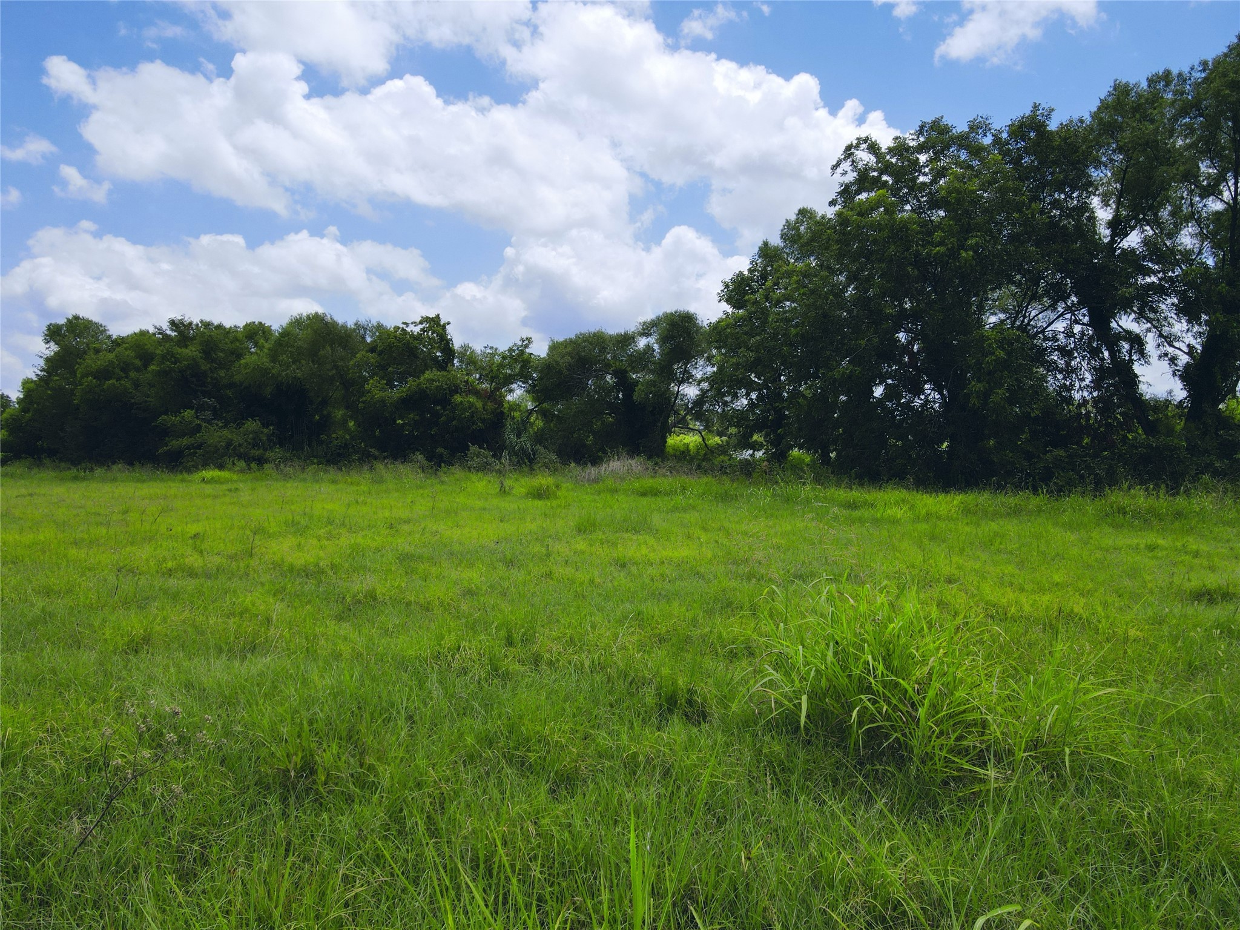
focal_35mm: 24
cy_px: 465
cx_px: 620
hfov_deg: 71.6
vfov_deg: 56.8
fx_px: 860
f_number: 2.8
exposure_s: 1/1000
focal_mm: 4.5
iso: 100
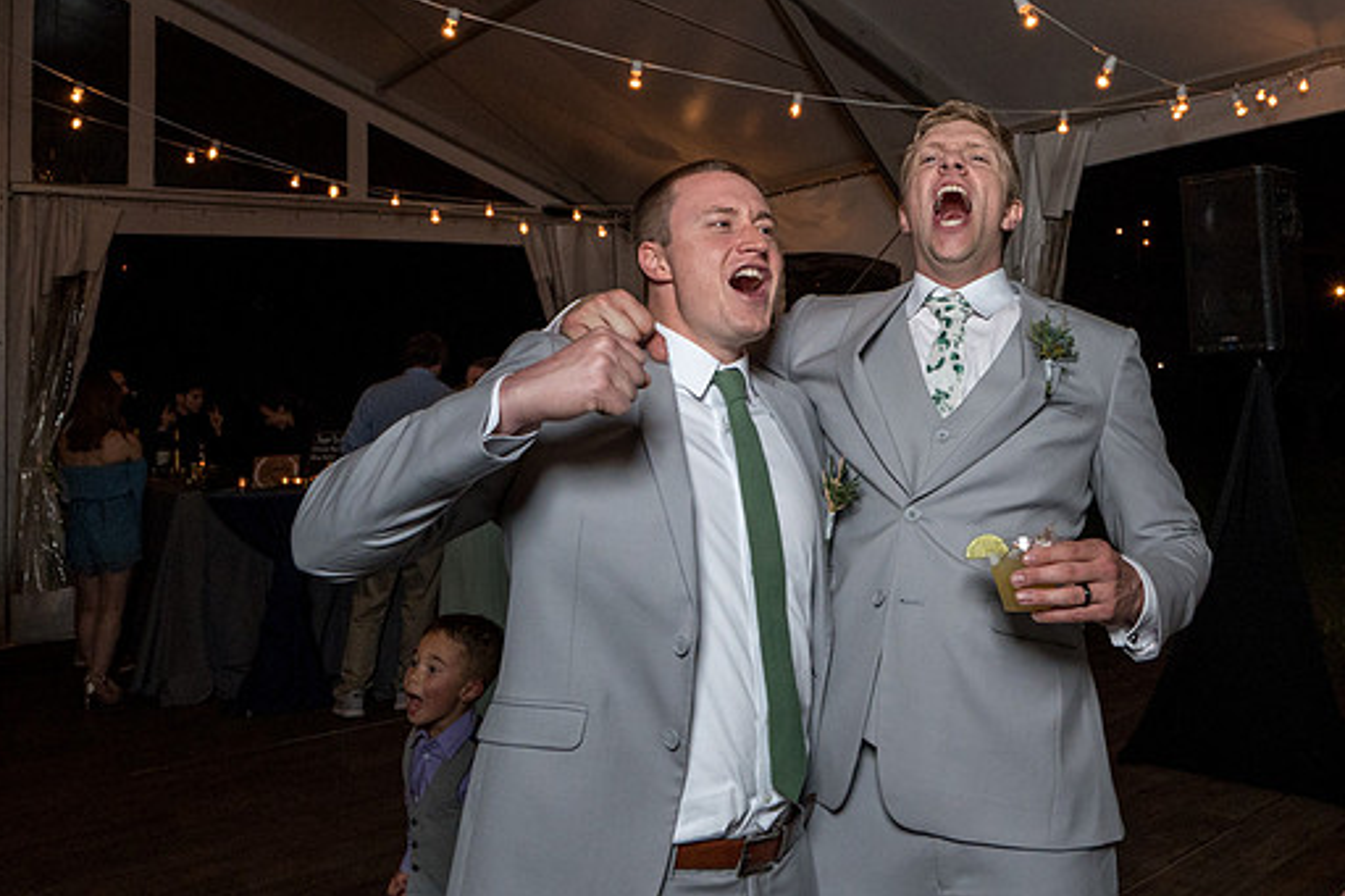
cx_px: 930
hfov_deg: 61.6
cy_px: 286
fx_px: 1083
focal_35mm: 29
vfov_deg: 44.2
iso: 2000
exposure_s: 1/200
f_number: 5.6
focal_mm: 16
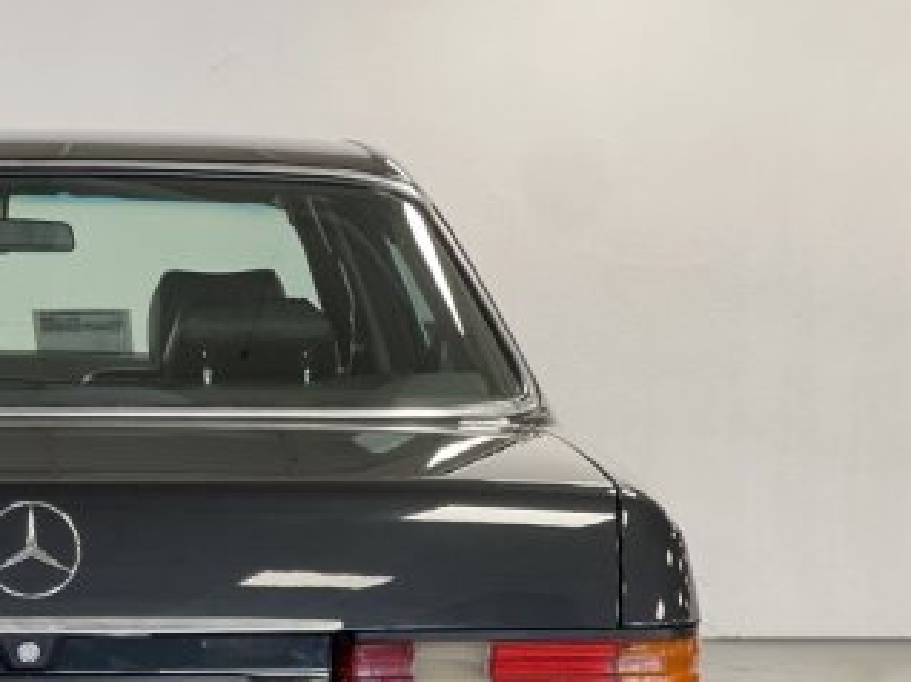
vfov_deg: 11.4
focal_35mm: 129
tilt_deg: -6.4
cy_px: 662
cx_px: 23
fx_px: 3392
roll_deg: -0.6
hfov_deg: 15.1
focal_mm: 7.5
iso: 125
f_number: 2.2
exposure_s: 1/33
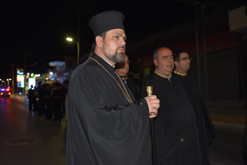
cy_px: 82
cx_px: 124
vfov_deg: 33.0
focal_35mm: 40
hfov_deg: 47.9
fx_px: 278
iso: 400
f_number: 5.6
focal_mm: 27
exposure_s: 1/30
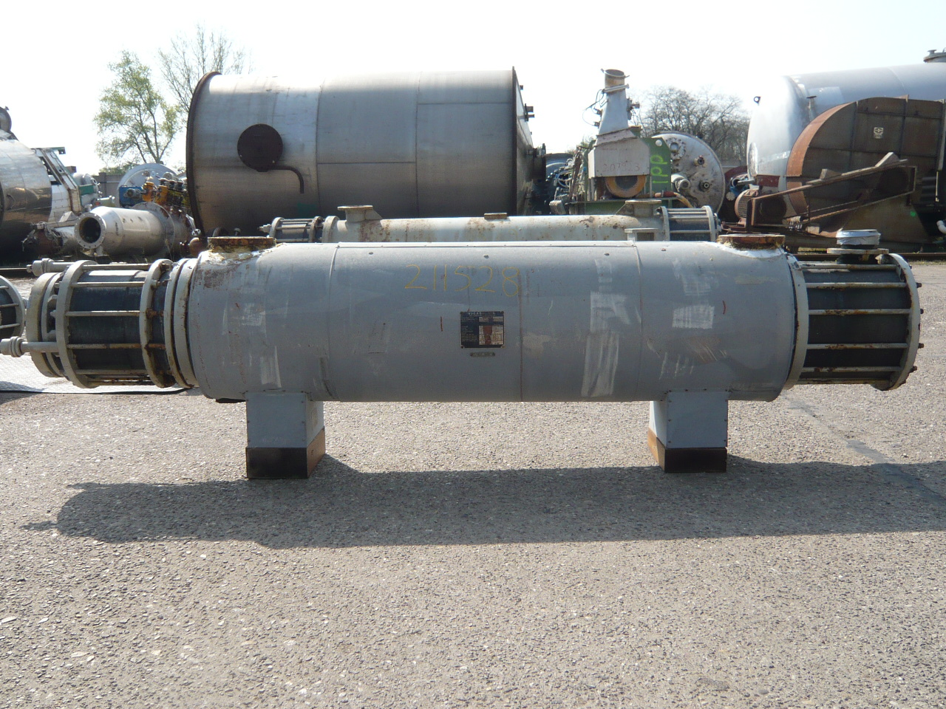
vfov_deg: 42.9
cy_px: 354
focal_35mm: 33
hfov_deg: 55.4
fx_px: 902
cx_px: 473
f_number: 8
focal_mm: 4.6
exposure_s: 1/125
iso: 100
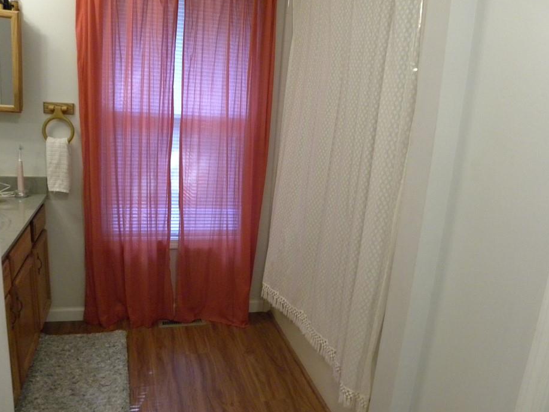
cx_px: 283
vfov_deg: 48.2
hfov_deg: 61.6
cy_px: 205
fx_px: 460
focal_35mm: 29
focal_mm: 4.6
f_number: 2.8
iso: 400
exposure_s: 1/58.2
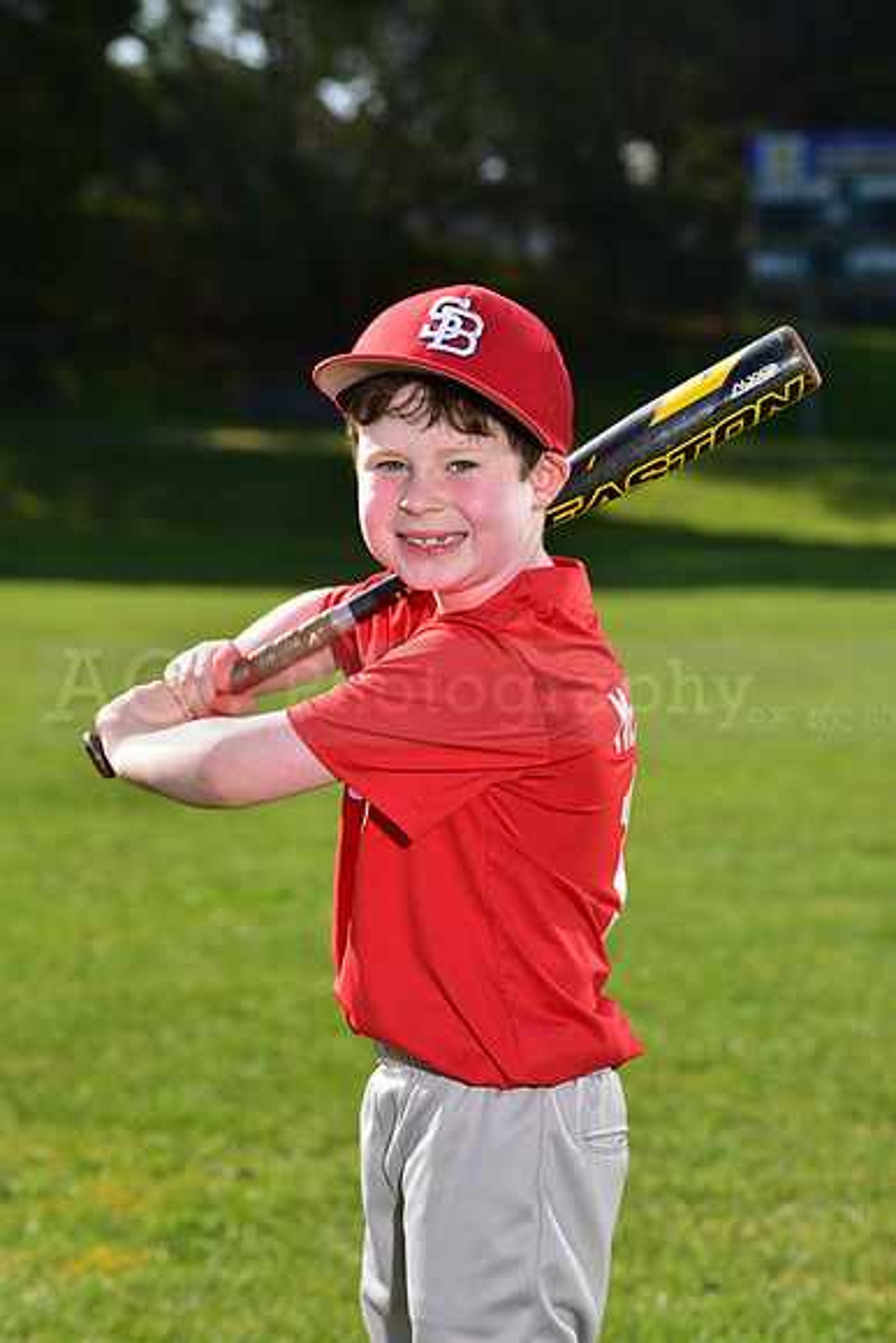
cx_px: 448
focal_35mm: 110
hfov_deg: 12.5
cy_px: 672
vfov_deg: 18.6
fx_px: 4104
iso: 80
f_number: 6.3
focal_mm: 110
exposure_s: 1/250
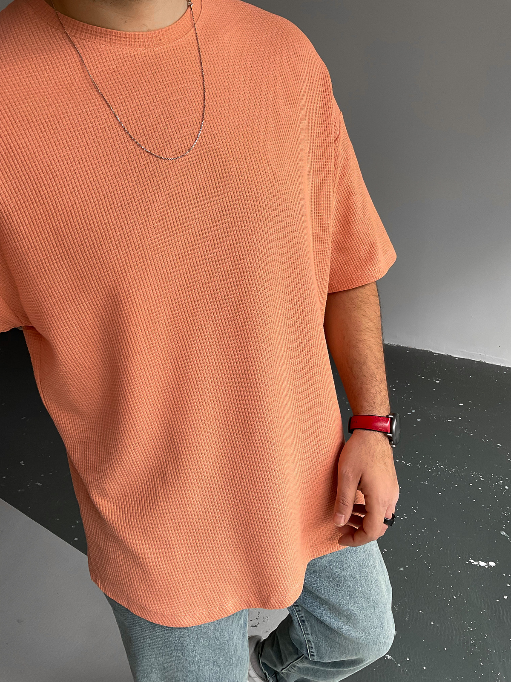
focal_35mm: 29
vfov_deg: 61.7
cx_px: 256
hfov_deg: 48.2
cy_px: 341
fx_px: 571
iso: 64
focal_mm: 3
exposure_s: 1/120
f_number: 1.8
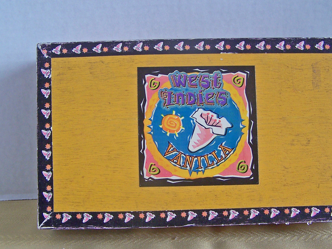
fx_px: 499
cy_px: 130
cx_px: 168
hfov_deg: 36.8
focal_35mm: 52
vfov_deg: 28.0
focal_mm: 6.3
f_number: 2.8
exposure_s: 1/30
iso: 100
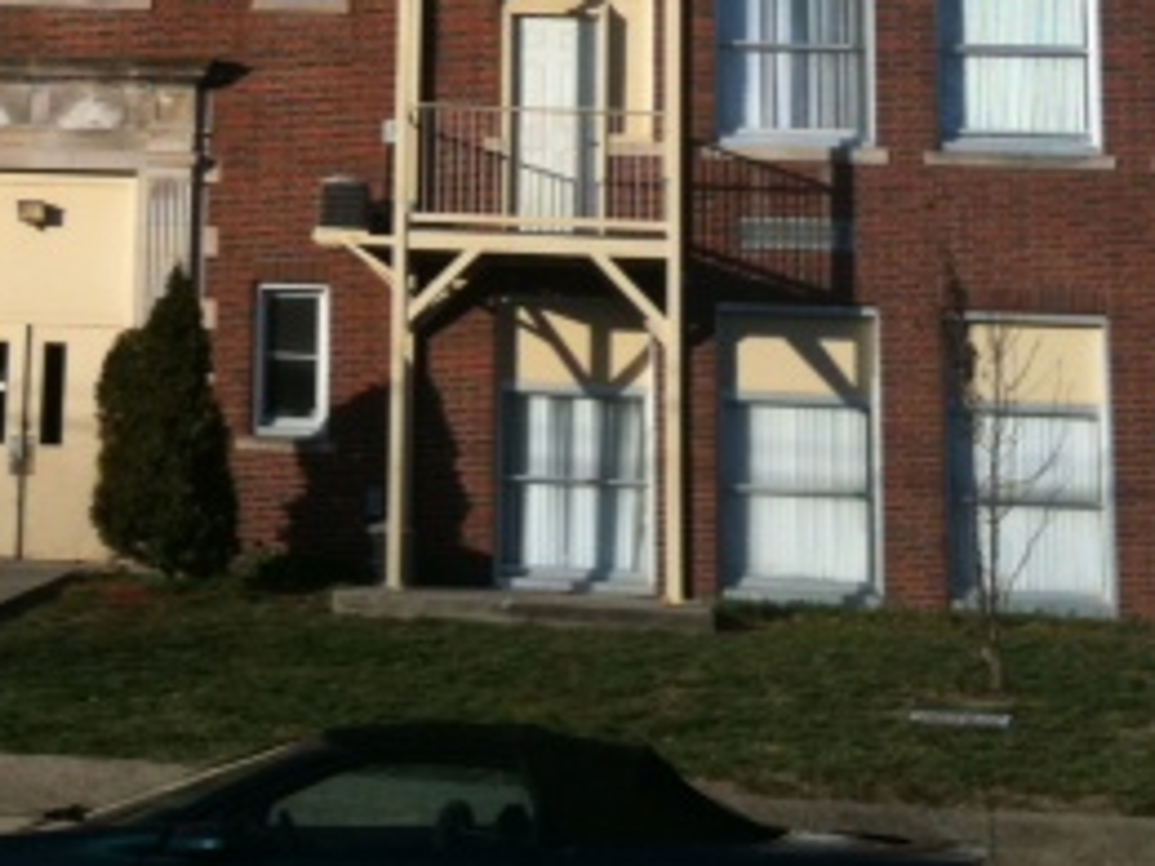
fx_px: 2869
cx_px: 147
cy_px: -102
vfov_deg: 16.6
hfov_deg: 22.3
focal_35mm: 86
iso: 64
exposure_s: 1/1036
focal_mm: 3.85
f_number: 2.8
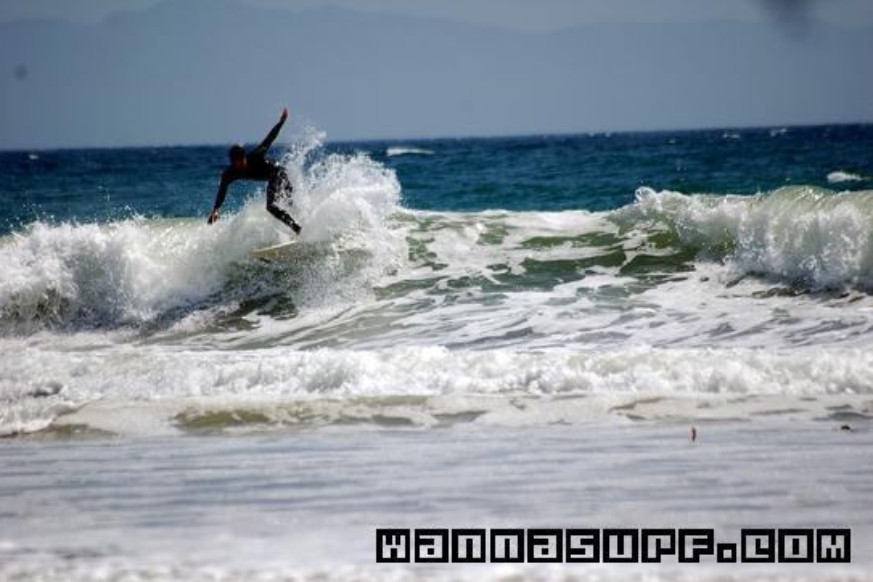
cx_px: 435
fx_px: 9917
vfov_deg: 3.4
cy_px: 290
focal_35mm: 409
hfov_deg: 5.0
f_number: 6.3
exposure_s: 1/1600
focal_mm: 270
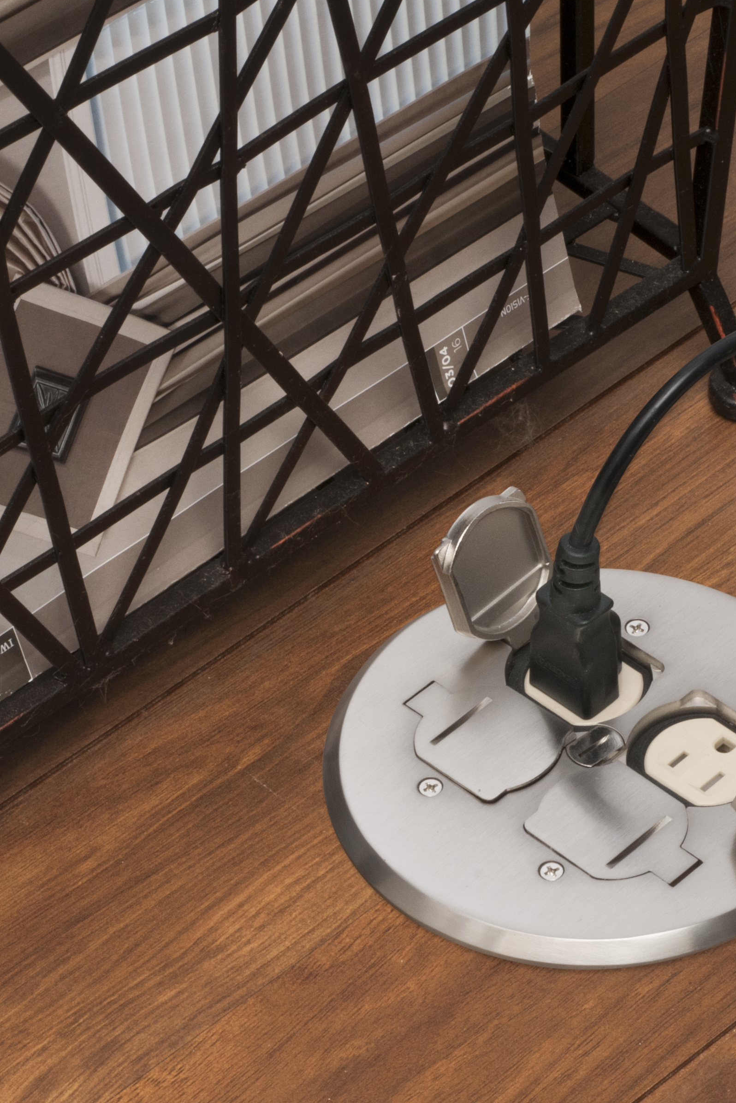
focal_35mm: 161
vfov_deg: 12.8
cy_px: 628
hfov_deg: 8.5
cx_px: 561
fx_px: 4937
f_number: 25
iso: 200
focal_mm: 60
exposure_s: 1/100
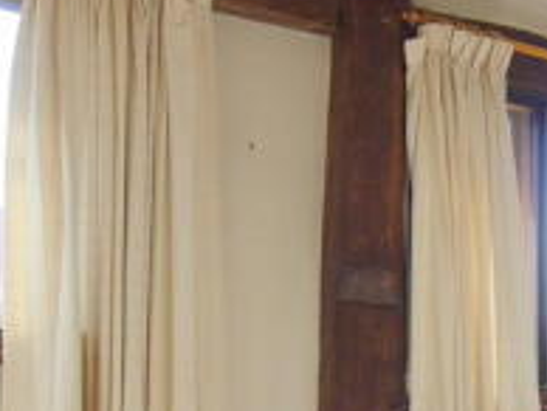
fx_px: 854
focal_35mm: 54
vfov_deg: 26.4
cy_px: 345
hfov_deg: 31.2
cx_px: 615
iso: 160
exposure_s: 1/125
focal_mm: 9
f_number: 4
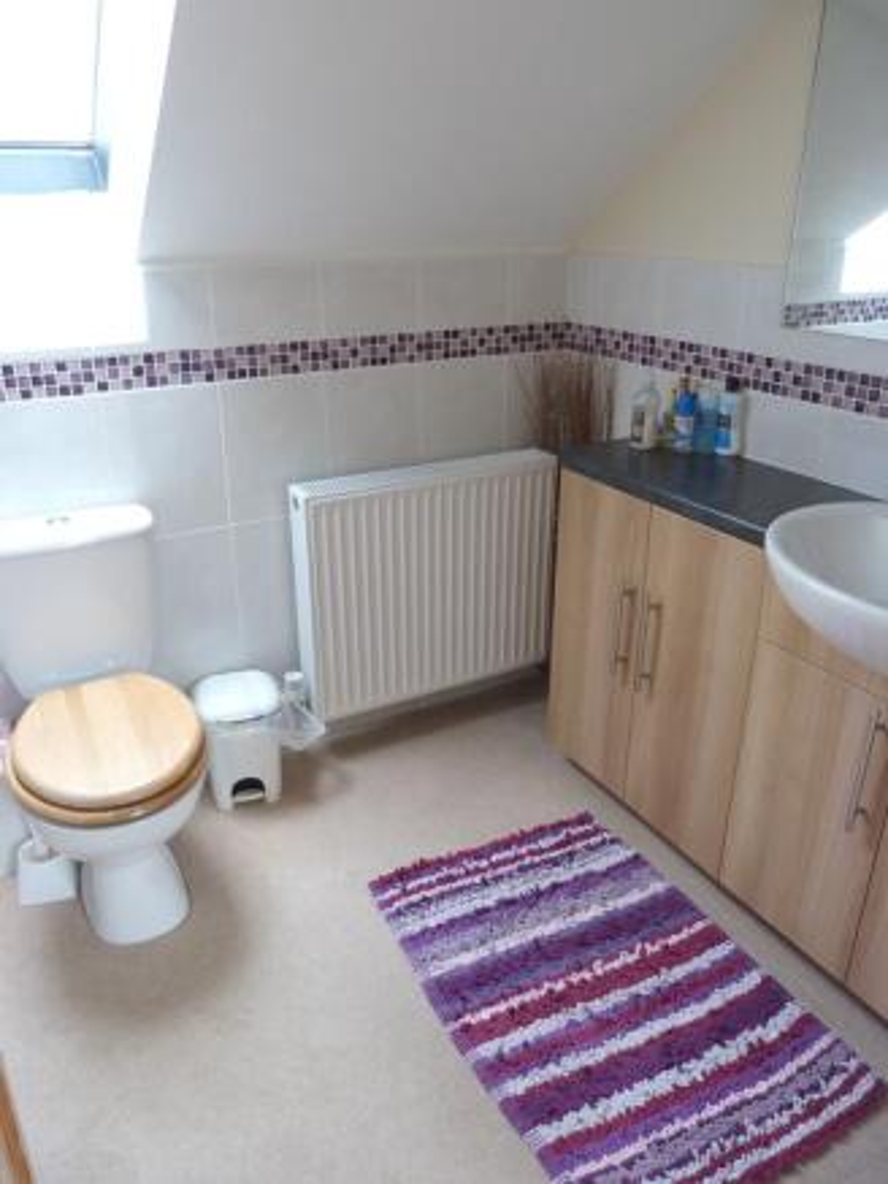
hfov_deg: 54.9
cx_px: 444
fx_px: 855
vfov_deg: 69.4
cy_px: 592
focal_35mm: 25
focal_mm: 4.5
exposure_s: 1/60
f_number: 2.8
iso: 200
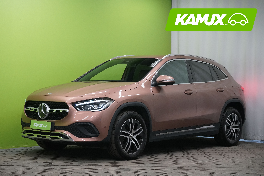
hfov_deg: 28.8
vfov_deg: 19.5
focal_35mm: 70
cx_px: 132
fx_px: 513
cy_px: 88
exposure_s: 1/30
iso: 3200
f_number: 10
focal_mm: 70
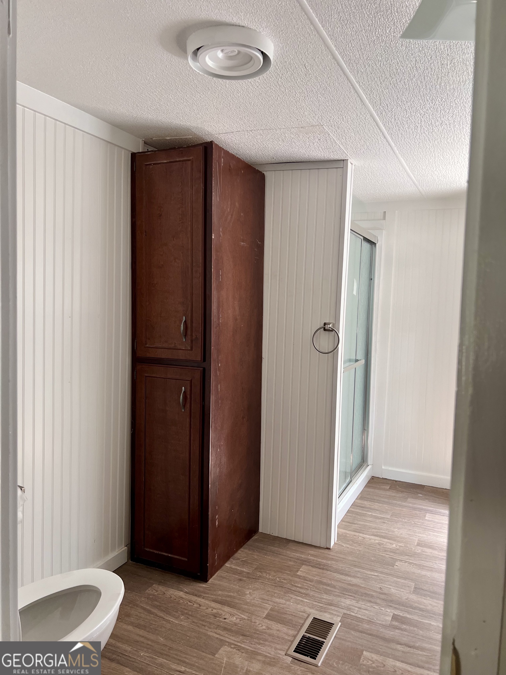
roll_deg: -0.9
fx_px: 507
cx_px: 253
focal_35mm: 26
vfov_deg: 67.3
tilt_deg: -3.9
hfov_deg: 53.1
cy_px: 338
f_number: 1.5
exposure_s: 1/121
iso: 100
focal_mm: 5.7
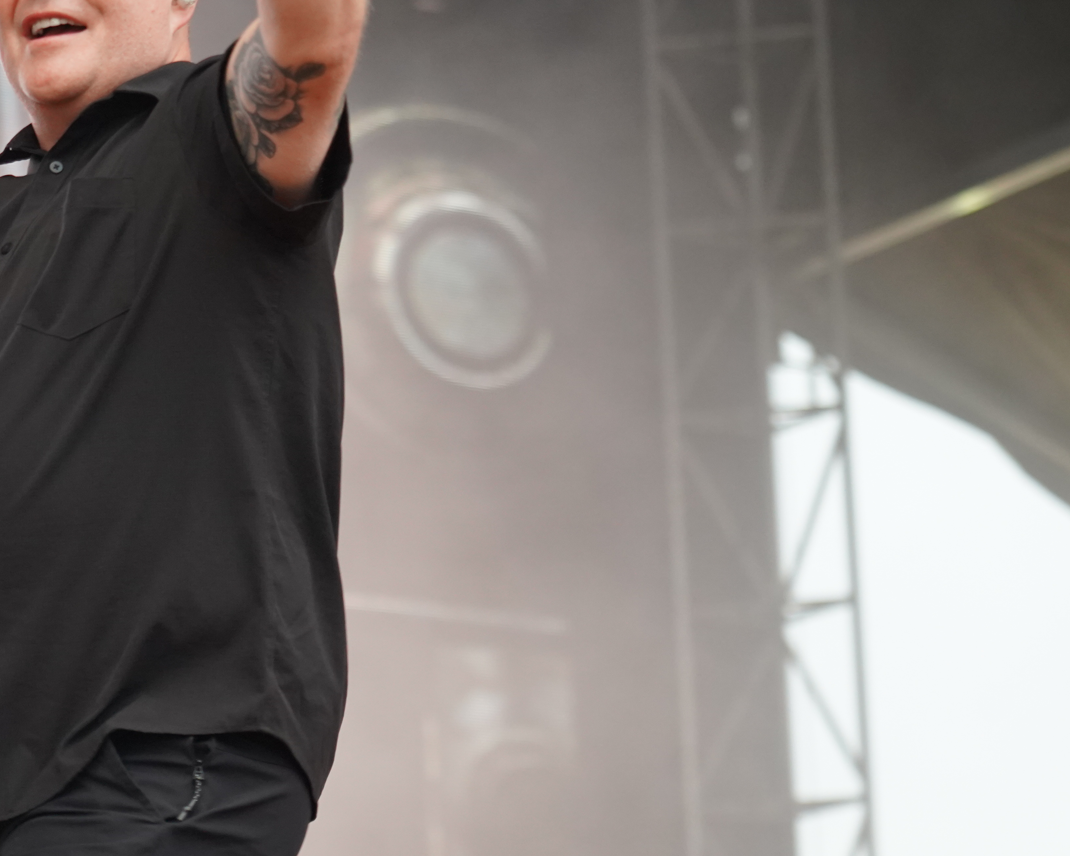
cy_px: 248
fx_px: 5763
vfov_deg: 8.5
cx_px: 247
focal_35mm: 182
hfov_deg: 10.6
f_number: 4
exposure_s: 1/160
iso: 2500
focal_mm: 105
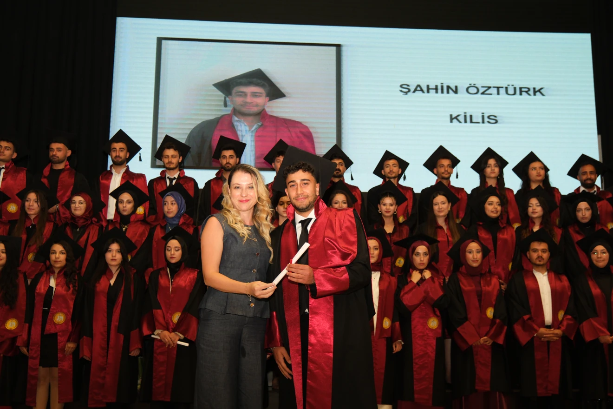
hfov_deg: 54.4
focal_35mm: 35
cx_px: 306
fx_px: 596
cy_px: 204
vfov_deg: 37.9
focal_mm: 23.4
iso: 1250
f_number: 2.8
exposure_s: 1/160
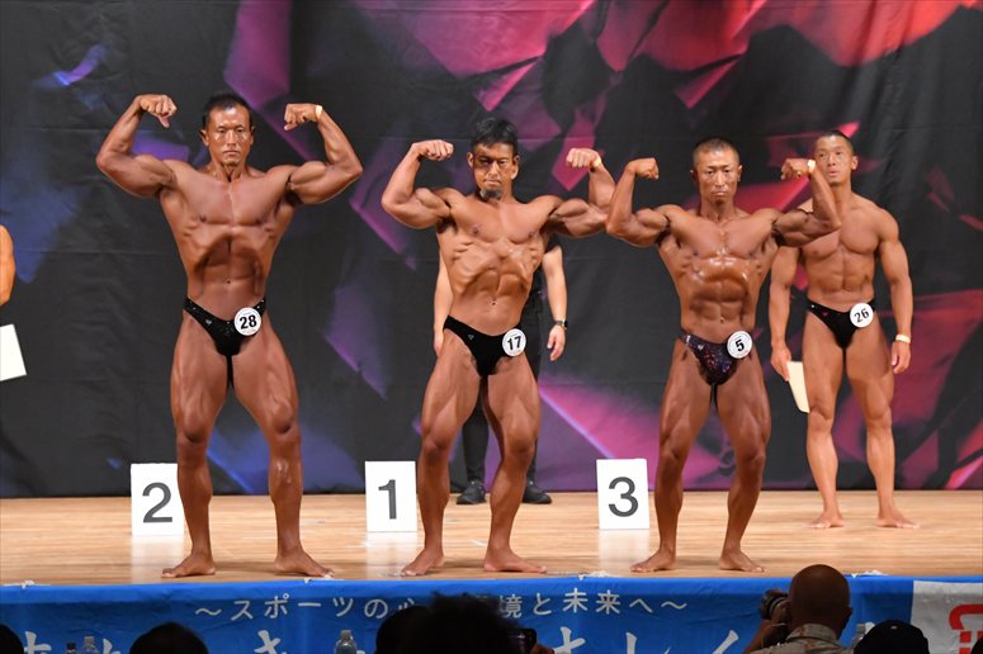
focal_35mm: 202
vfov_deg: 6.8
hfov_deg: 10.2
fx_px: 5513
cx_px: 492
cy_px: 327
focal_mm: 135
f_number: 5.6
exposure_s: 1/400
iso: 7200
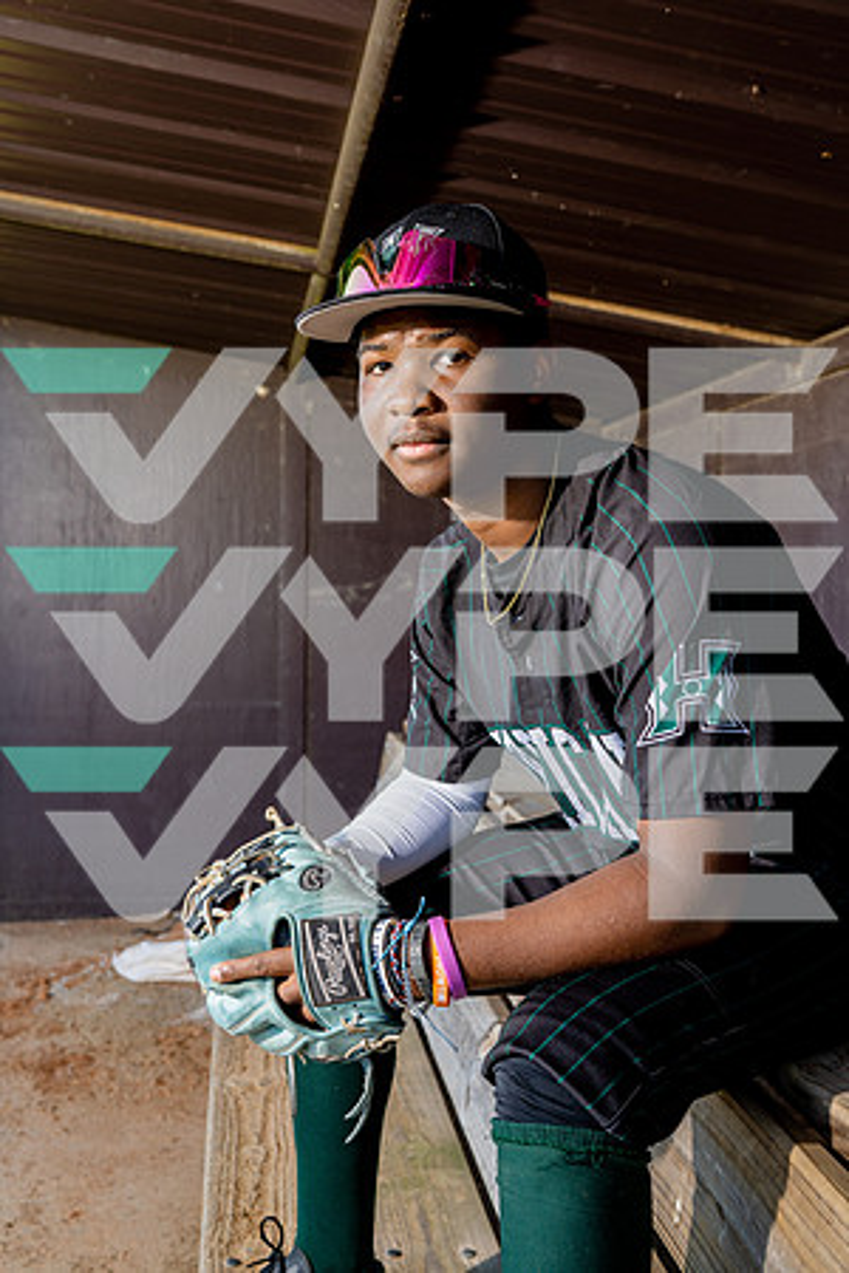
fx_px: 1238
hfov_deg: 37.9
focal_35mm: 35
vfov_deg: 54.4
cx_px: 424
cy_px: 636
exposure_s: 1/250
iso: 200
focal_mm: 35
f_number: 5
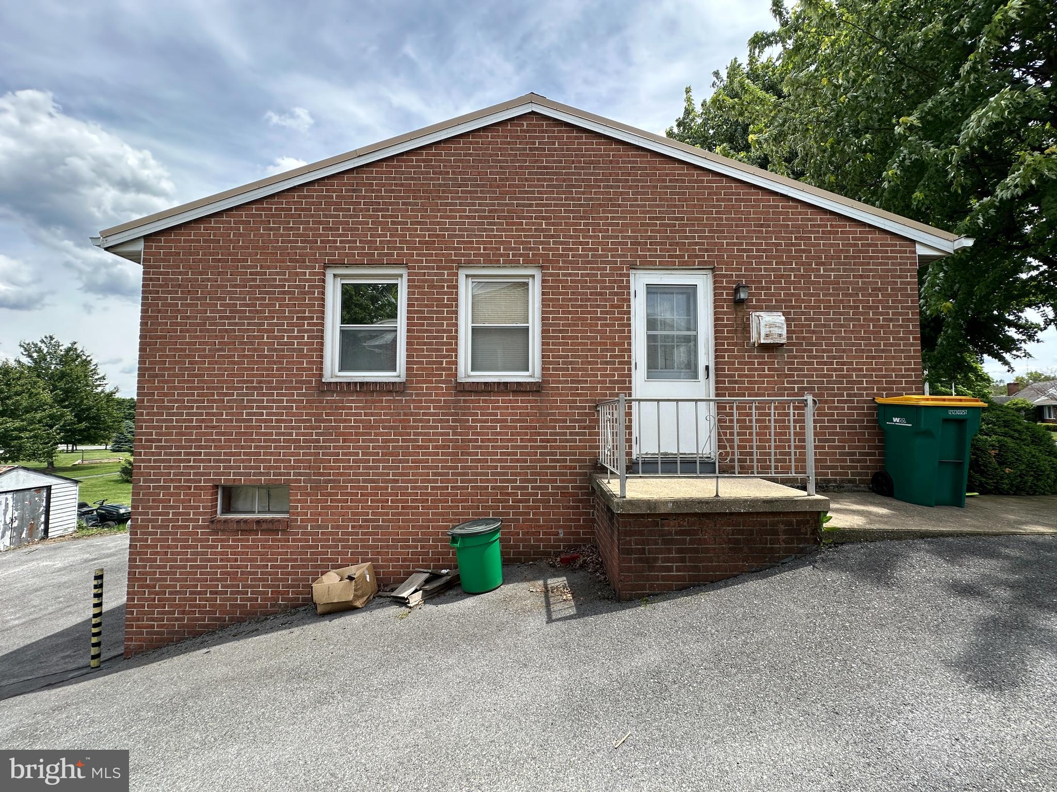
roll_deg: -0.2
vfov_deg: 85.7
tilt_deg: +2.4
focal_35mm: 14
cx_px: 528
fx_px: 427
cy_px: 396
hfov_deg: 102.1
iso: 40
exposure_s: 1/725
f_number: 2.2
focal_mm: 2.22
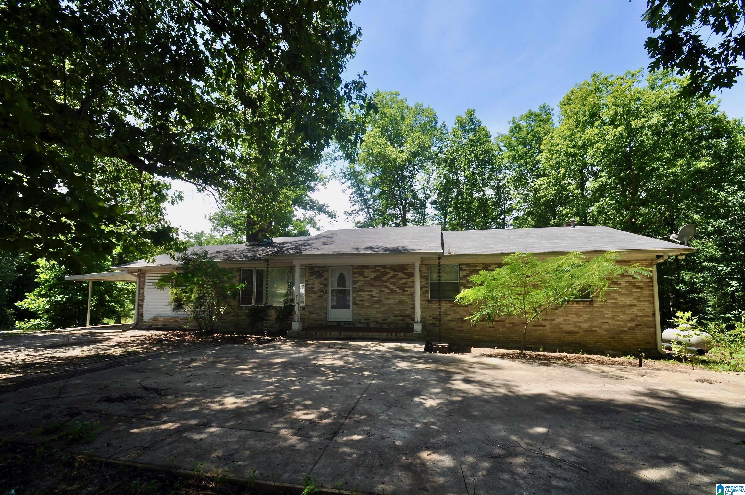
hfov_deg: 100.5
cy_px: 248
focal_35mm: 15
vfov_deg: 77.2
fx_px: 310
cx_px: 372
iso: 200
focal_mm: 10
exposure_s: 1/200
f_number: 7.1
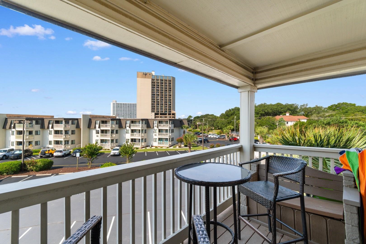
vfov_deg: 77.3
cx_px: 183
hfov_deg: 100.4
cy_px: 122
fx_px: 152
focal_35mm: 15
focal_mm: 10
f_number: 7.1
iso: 100
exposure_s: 1/200
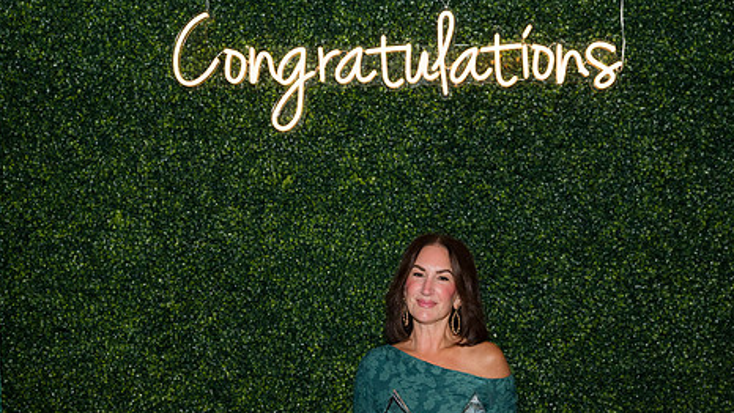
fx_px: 1168
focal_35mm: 60
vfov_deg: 19.9
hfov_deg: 34.8
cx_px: 414
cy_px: 300
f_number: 5
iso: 500
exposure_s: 1/160
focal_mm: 46
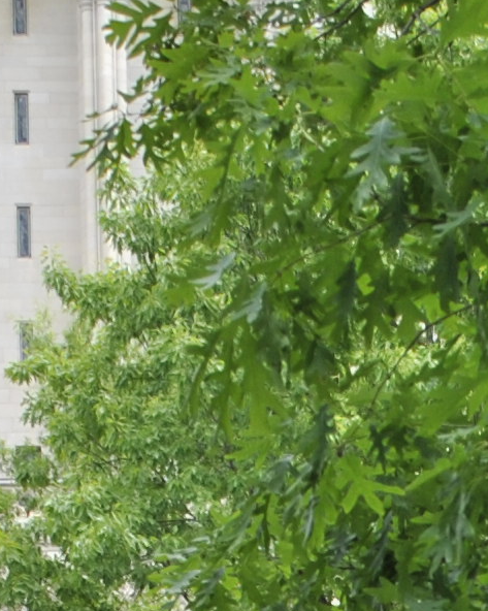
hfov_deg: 9.3
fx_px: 2999
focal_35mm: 166
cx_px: 448
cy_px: 954
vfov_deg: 11.1
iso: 100
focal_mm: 18
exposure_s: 1/640
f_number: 3.5
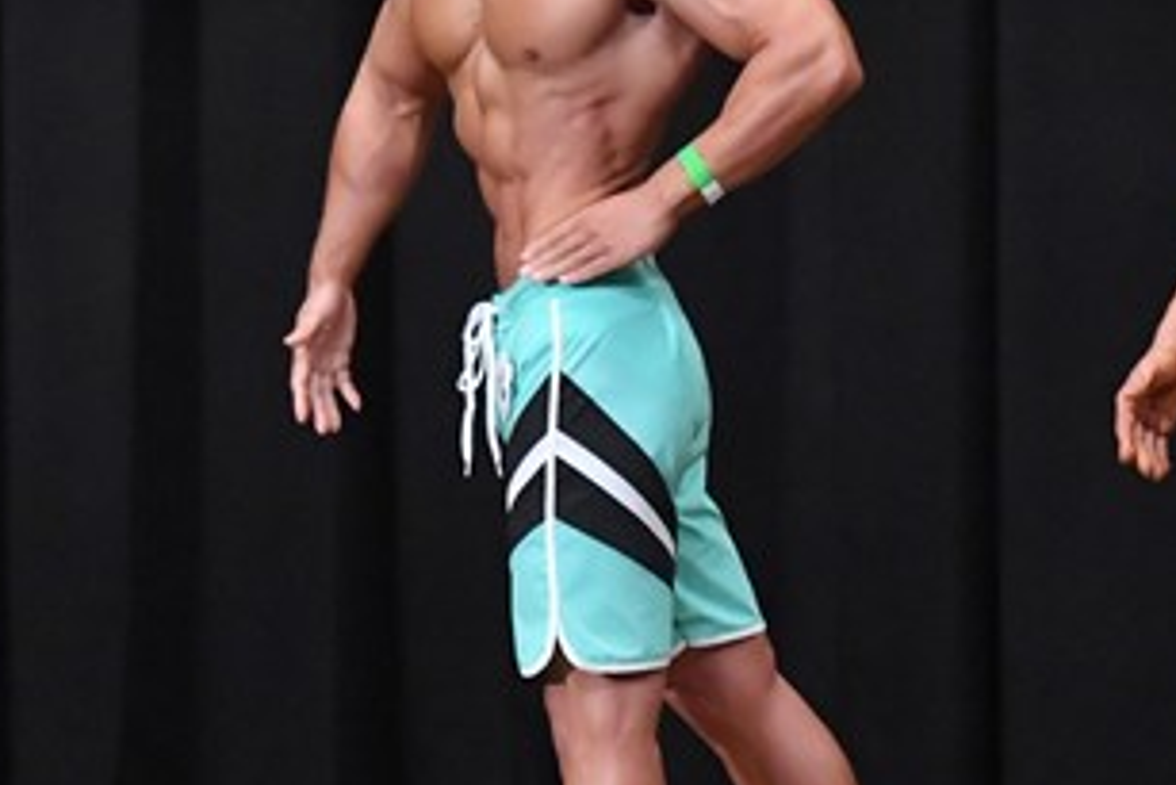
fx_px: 17876
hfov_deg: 3.8
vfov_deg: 2.5
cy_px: 276
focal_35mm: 547
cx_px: 691
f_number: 5.6
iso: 8000
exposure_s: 1/400
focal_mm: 145
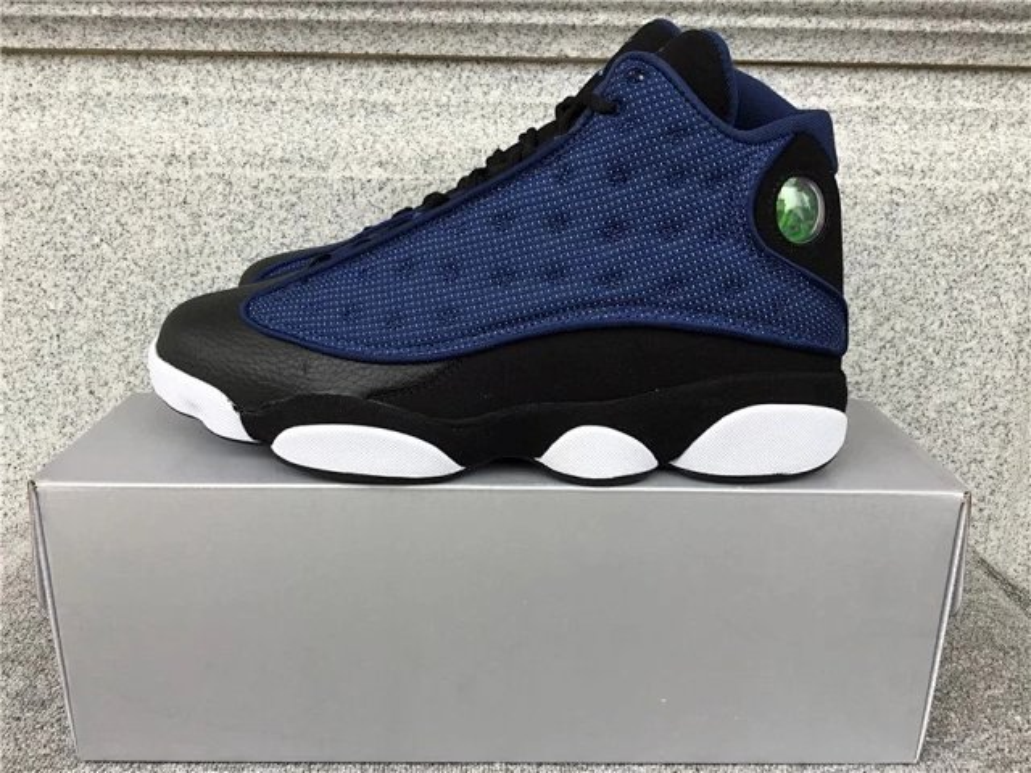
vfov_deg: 45.4
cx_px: 516
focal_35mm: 31
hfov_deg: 58.4
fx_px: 923
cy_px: 386
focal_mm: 3.3
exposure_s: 1/108
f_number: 2.4
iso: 25
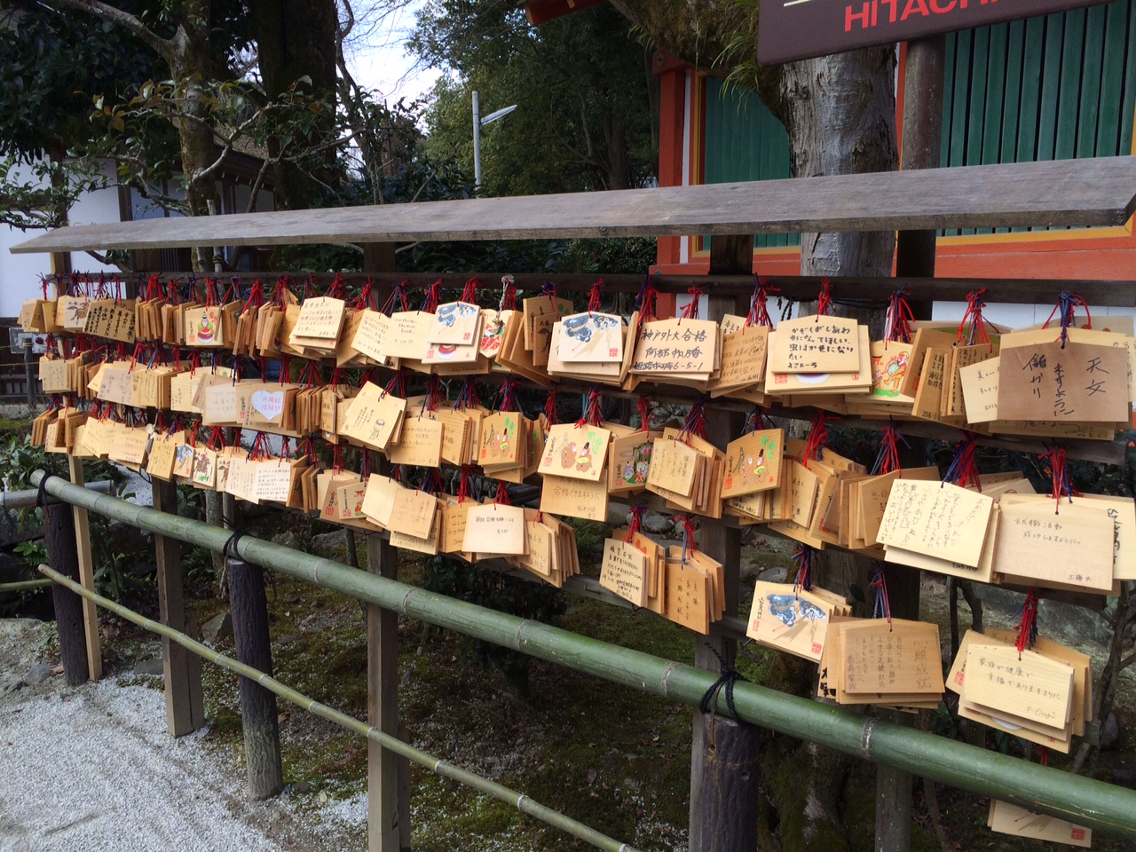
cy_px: 426
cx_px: 568
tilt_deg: -10.0
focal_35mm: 29
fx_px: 952
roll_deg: -0.9
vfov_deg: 48.2
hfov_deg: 61.7
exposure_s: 1/483
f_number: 2.2
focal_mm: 4.15
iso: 32
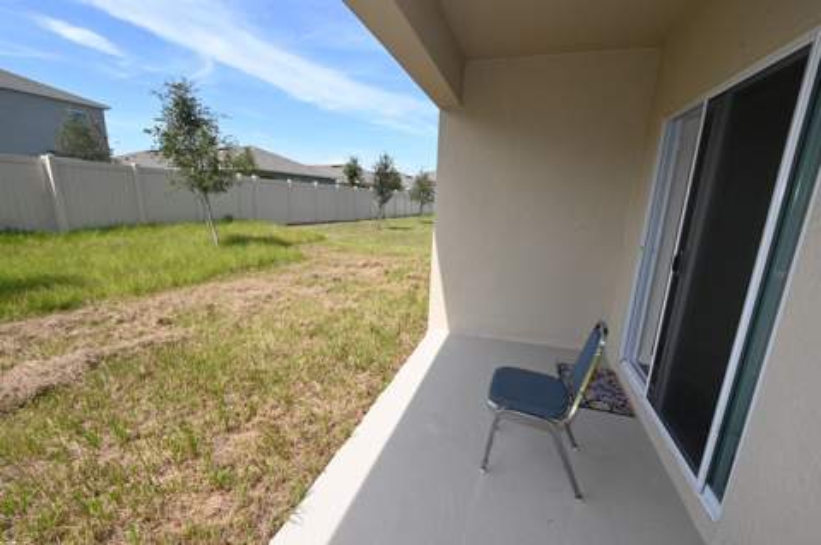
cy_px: 272
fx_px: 342
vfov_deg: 77.2
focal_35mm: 15
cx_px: 410
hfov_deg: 100.4
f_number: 7.1
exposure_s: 1/200
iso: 100
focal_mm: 10
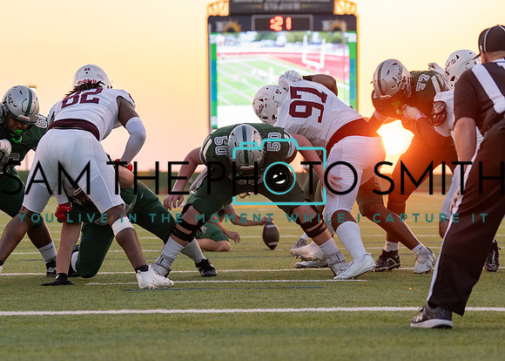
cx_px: 284
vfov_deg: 10.0
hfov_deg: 14.0
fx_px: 2059
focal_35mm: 144
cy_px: 155
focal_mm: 90
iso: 800
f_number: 2.8
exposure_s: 1/800
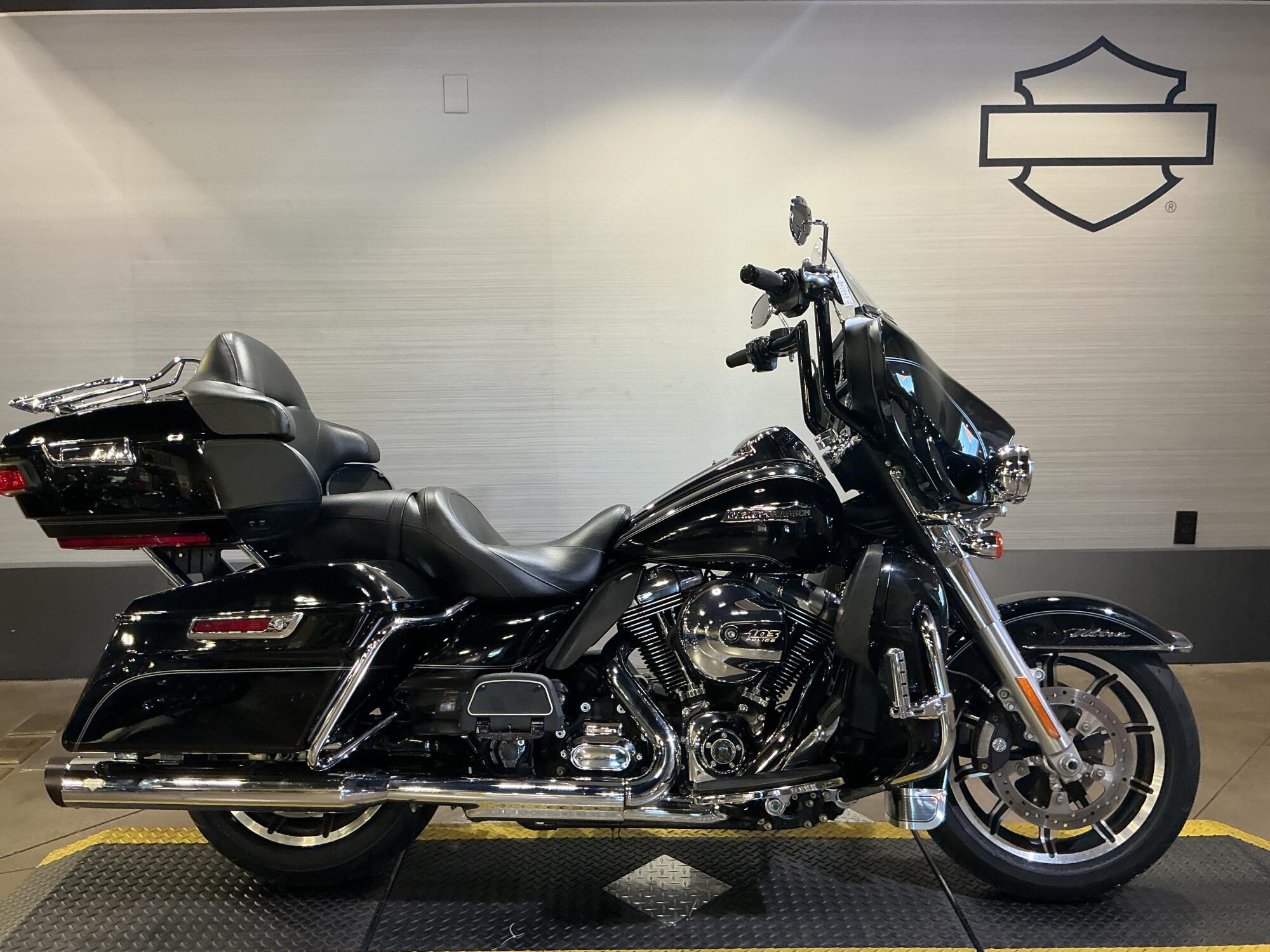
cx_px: 635
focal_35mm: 29
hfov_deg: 61.7
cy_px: 476
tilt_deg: -8.8
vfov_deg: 48.2
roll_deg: +0.4
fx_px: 1064
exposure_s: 1/60
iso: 100
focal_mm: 3
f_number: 1.8
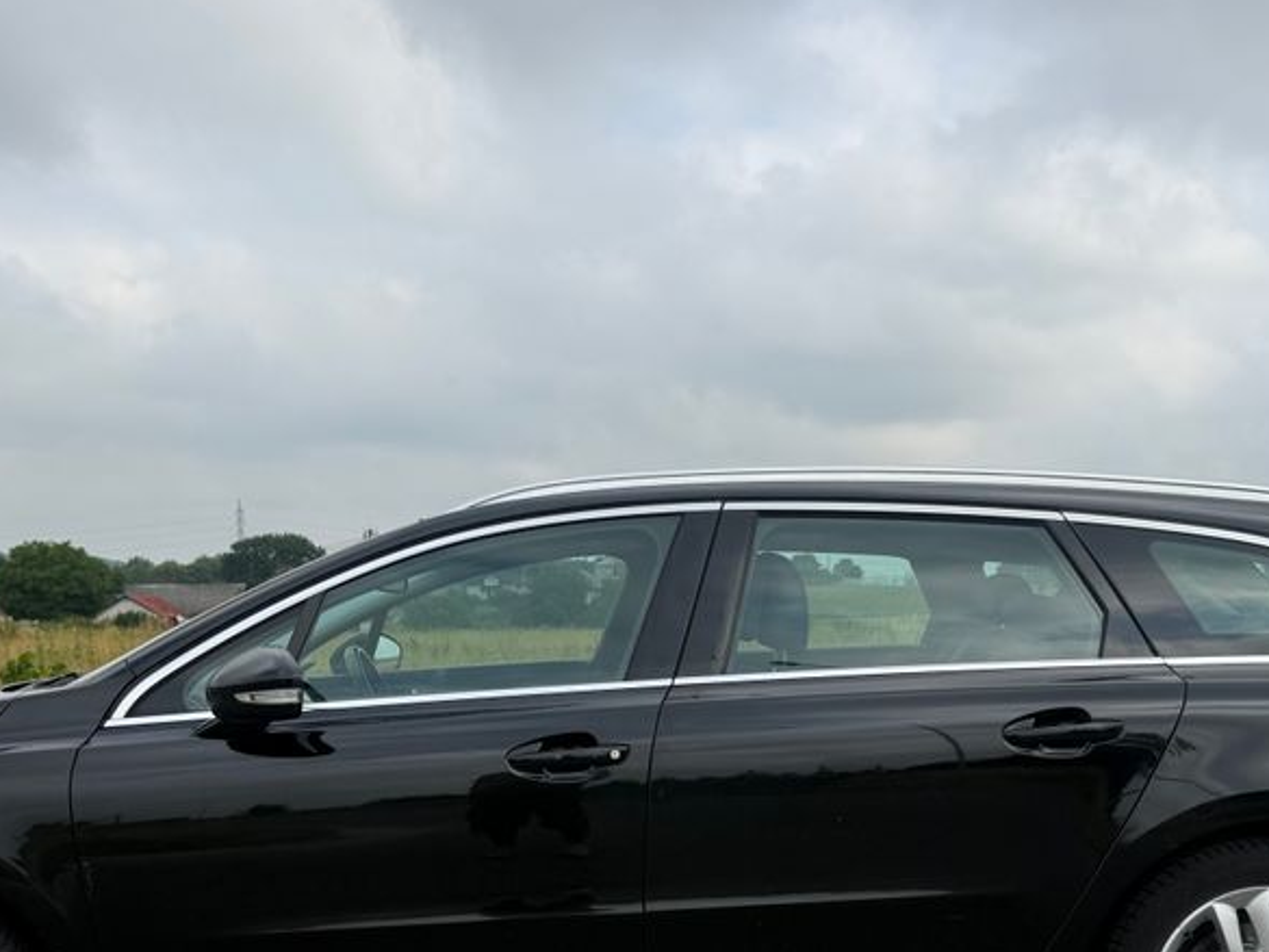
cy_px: 752
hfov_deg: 44.8
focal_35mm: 42
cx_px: 605
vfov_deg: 33.4
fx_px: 1540
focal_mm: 6.76
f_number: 1.78
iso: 80
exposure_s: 1/3953
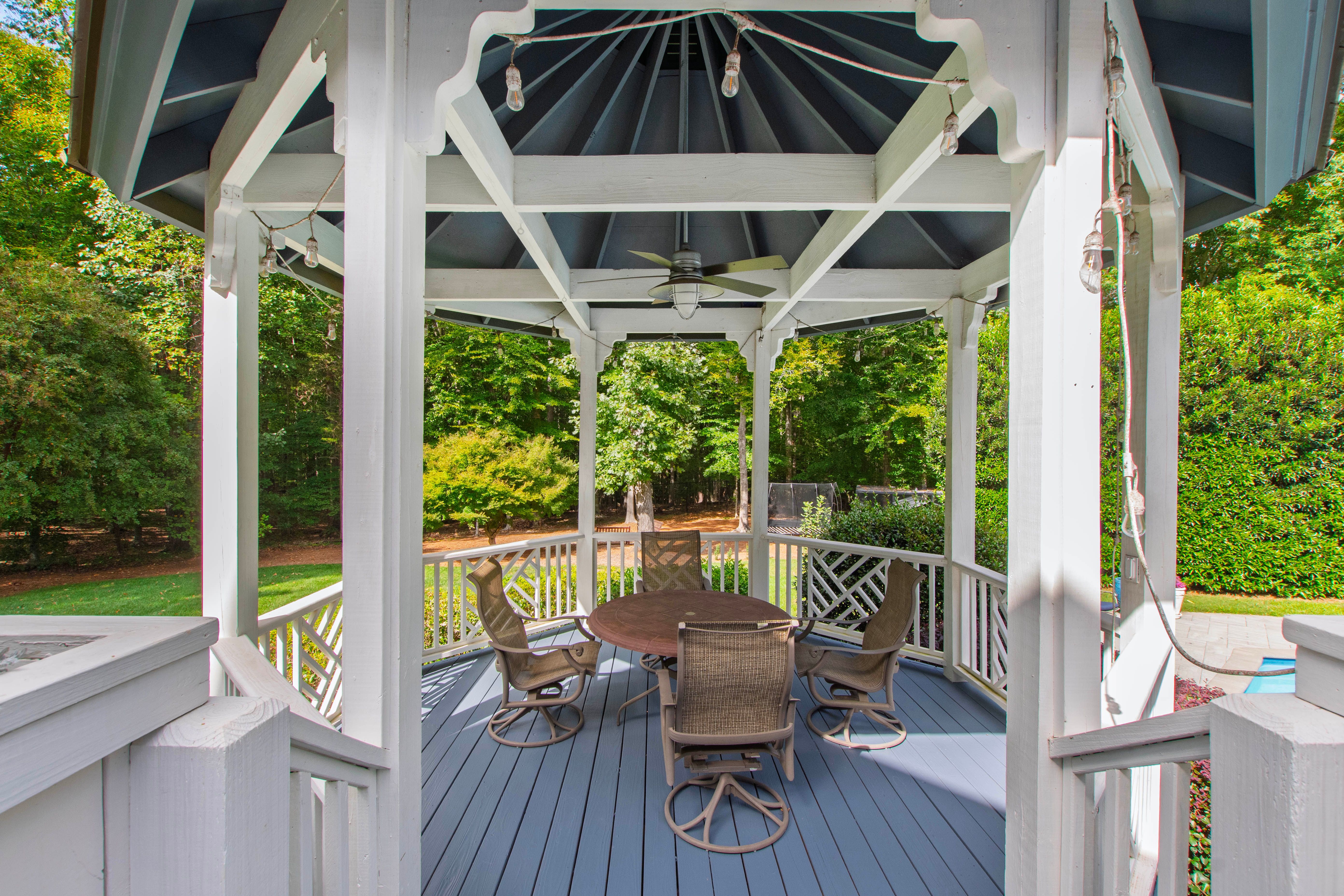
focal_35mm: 15
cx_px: 672
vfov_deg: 77.3
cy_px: 448
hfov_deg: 100.4
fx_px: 560
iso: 320
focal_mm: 10
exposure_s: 1/160
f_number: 9
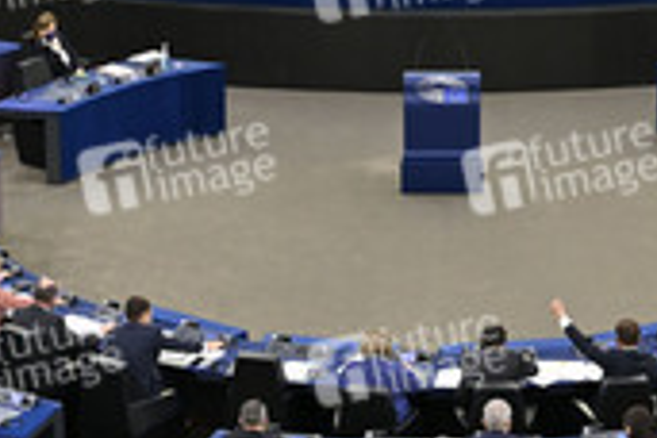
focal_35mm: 184
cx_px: 459
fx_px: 3358
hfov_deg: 11.2
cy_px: 73
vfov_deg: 7.4
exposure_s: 1/320
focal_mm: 70
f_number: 4
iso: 1600
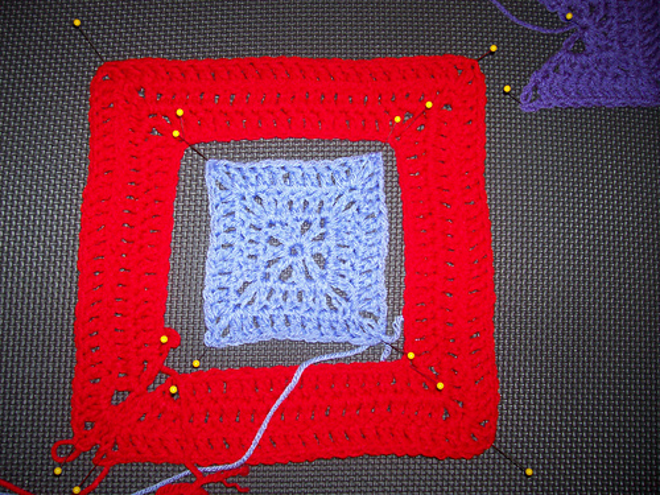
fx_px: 648
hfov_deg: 54.0
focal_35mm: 34
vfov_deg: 41.8
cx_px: 330
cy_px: 248
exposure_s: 1/64
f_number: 2.7
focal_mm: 5.6
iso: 80
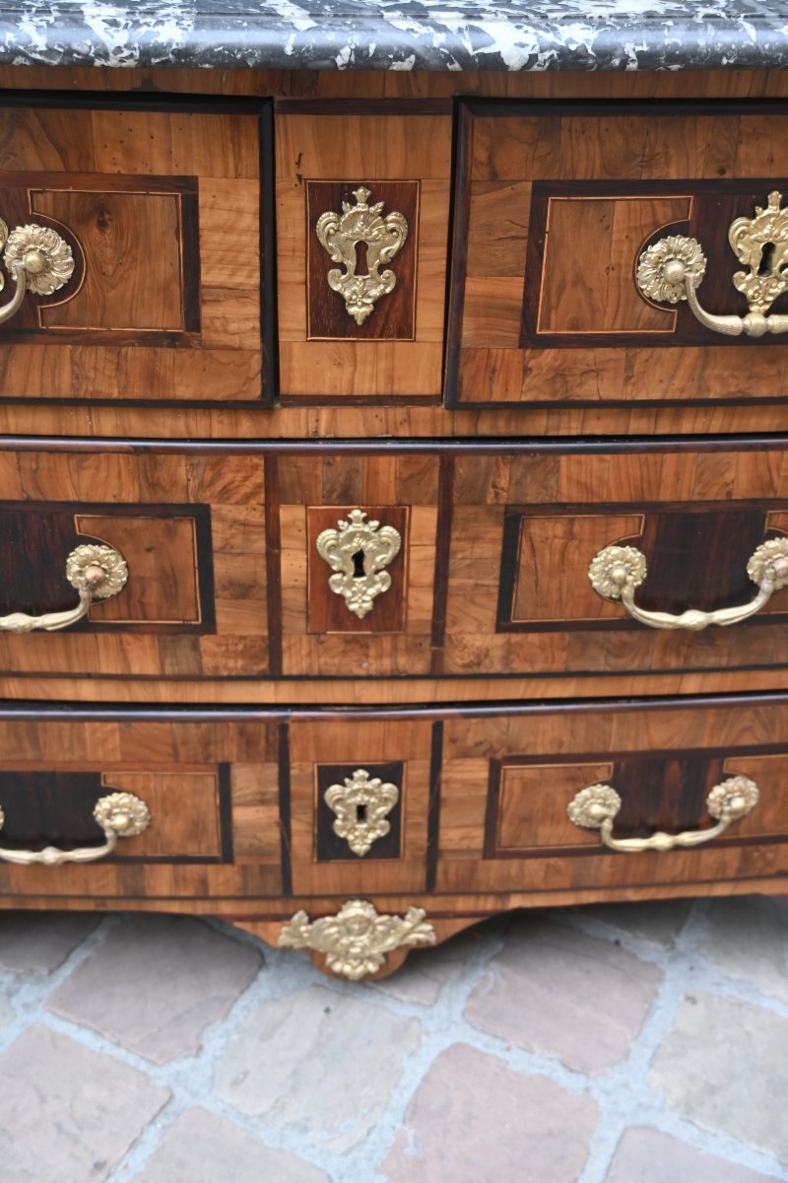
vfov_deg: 48.7
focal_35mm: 40
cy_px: 592
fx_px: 1305
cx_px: 394
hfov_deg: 33.6
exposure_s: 1/125
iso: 400
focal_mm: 26.5
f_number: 3.8
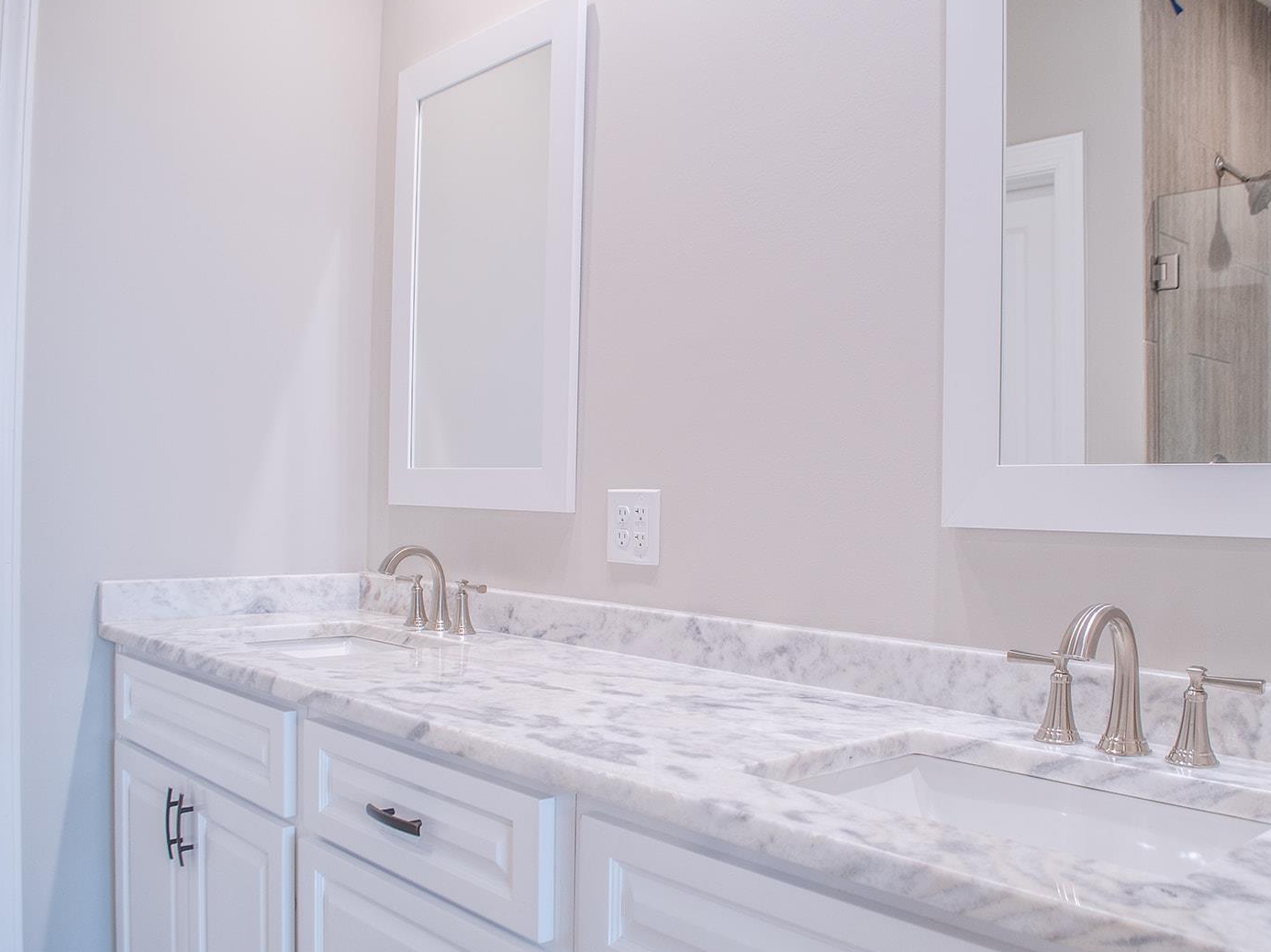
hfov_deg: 59.7
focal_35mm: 30
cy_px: 482
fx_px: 1101
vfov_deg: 46.8
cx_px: 722
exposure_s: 1/30
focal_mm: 18
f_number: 7.1
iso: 200
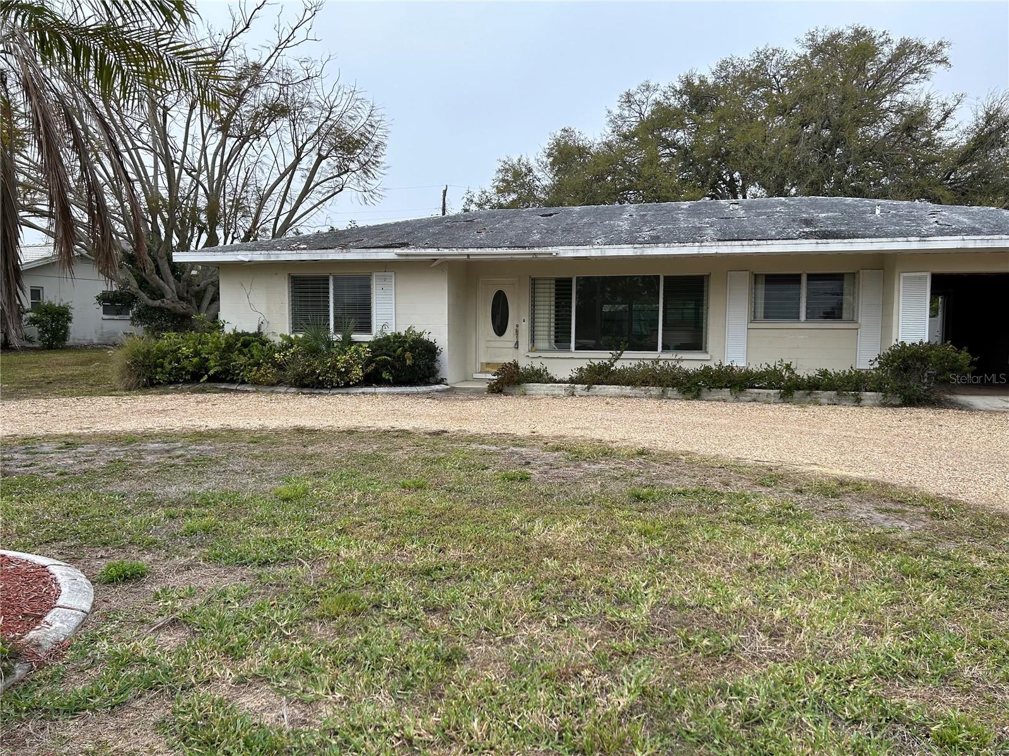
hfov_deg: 67.3
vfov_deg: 53.1
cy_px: 378
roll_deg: +0.5
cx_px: 504
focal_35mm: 26
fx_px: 758
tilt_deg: -4.4
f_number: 1.5
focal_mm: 5.7
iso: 50
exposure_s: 1/536
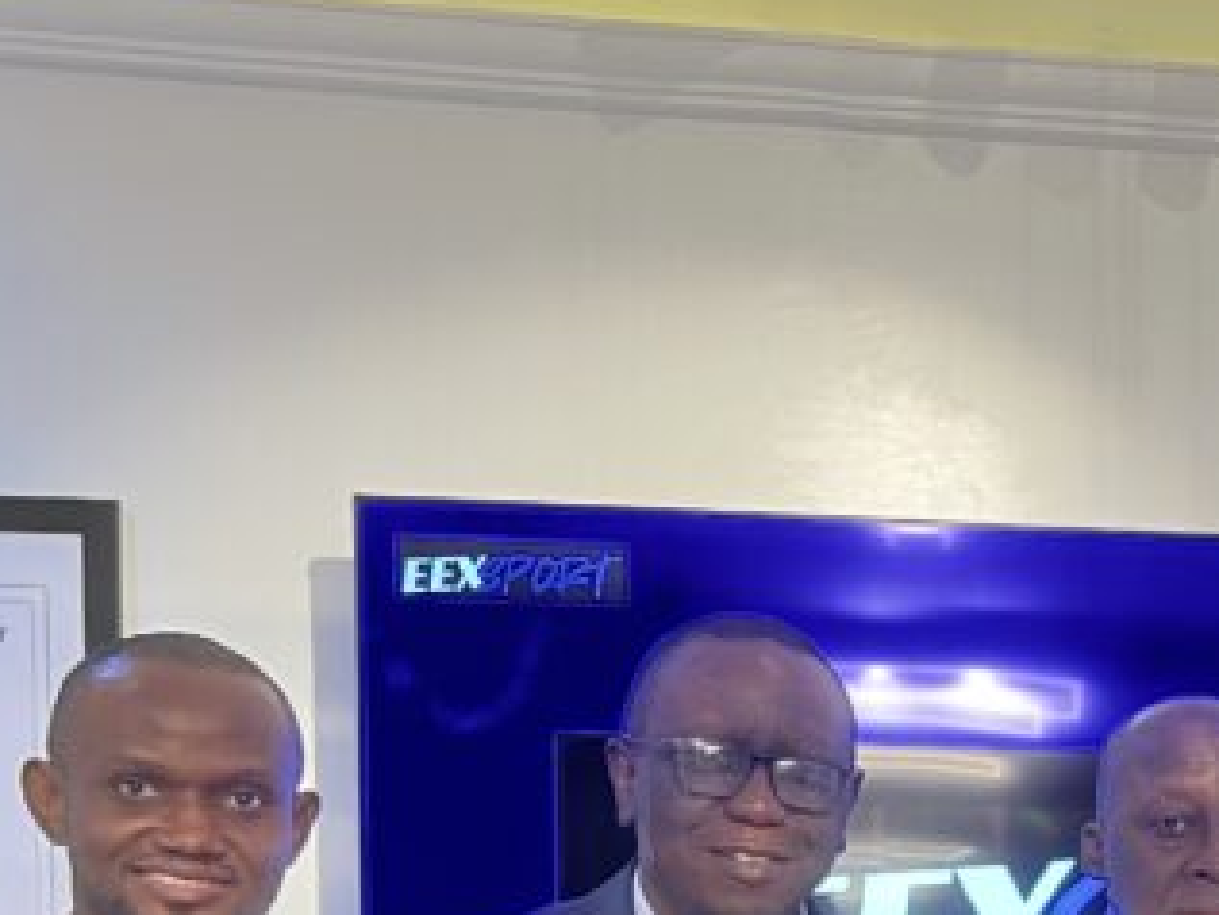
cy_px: 1196
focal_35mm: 84
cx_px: 1461
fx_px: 2959
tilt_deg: -0.9
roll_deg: +0.5
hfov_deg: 21.6
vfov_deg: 16.6
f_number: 1.5
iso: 100
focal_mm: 5.7
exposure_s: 1/50
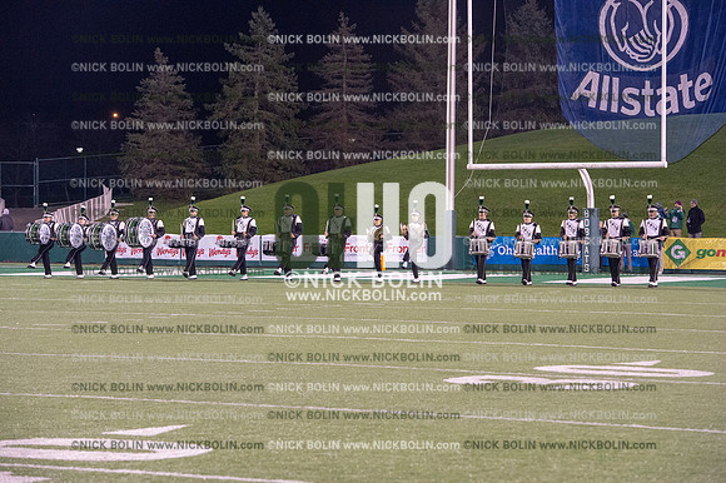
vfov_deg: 12.2
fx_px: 2257
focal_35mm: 112
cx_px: 363
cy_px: 242
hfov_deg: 18.3
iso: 6400
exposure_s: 1/400
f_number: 5.6
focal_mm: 112
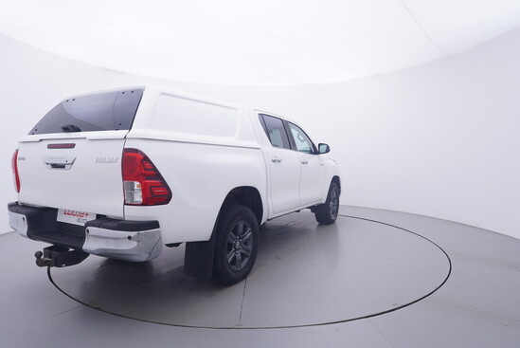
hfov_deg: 77.3
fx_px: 325
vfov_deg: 56.2
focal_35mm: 22
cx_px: 260
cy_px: 174
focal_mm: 15
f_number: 5
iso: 200
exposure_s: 1/80
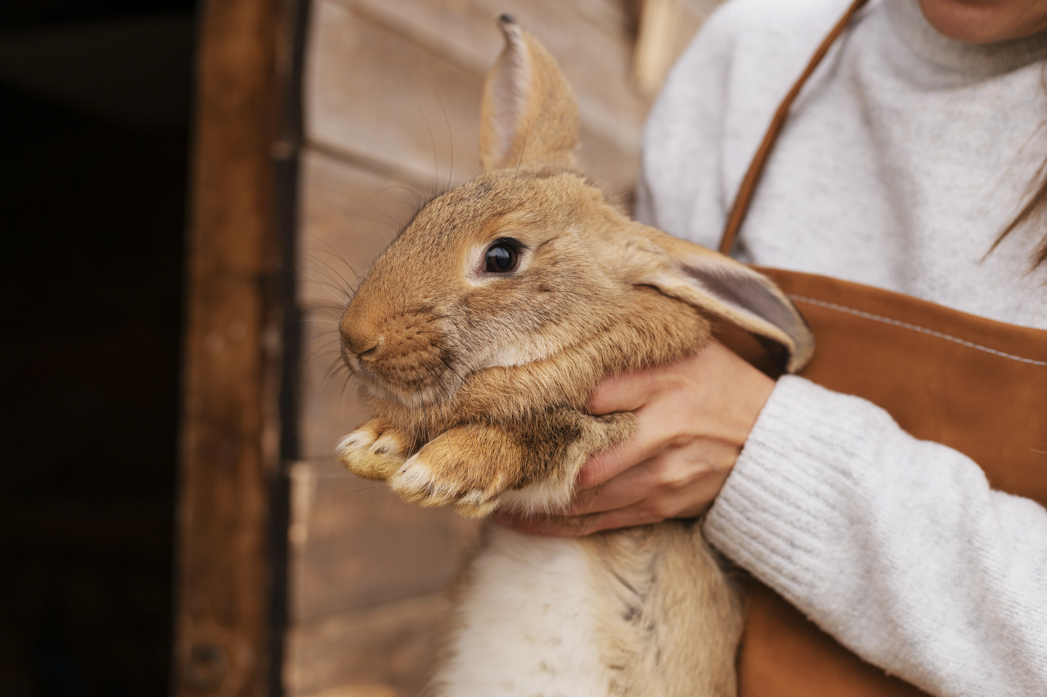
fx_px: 1453
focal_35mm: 50
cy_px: 348
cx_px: 524
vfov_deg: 27.0
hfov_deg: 39.6
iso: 400
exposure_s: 1/320
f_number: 4
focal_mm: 50
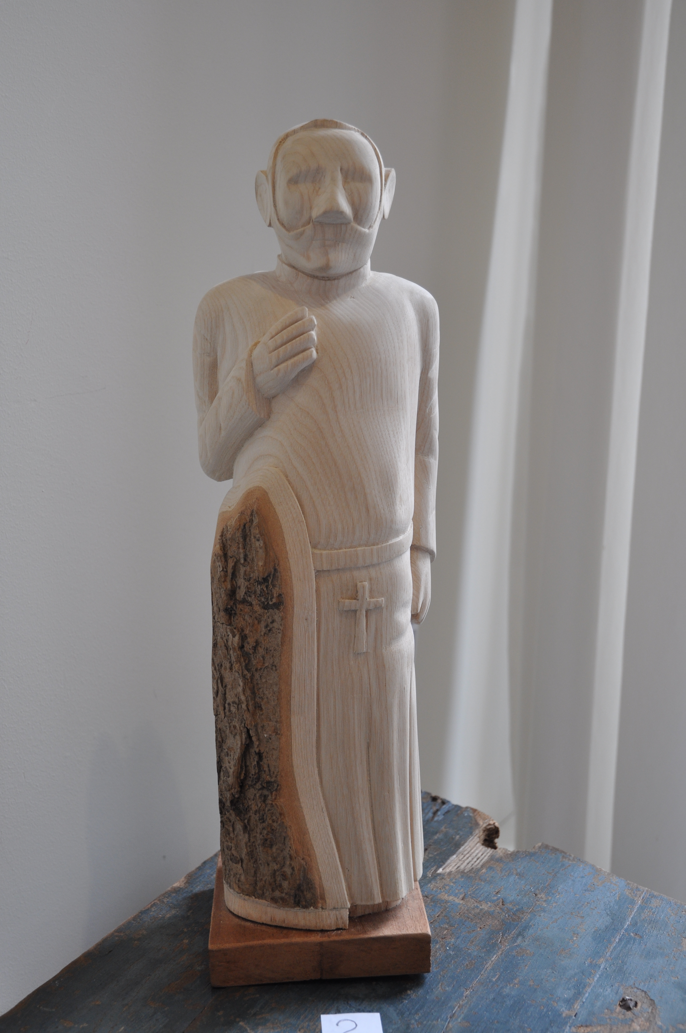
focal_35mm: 45
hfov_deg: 29.8
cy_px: 516
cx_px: 343
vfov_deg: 43.7
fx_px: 1289
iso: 400
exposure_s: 1/30
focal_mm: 30
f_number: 5.6
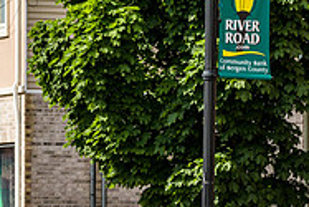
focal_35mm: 360
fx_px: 3092
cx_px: 264
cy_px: 282
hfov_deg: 5.7
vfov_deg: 3.8
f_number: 4
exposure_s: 1/3200
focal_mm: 116
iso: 200
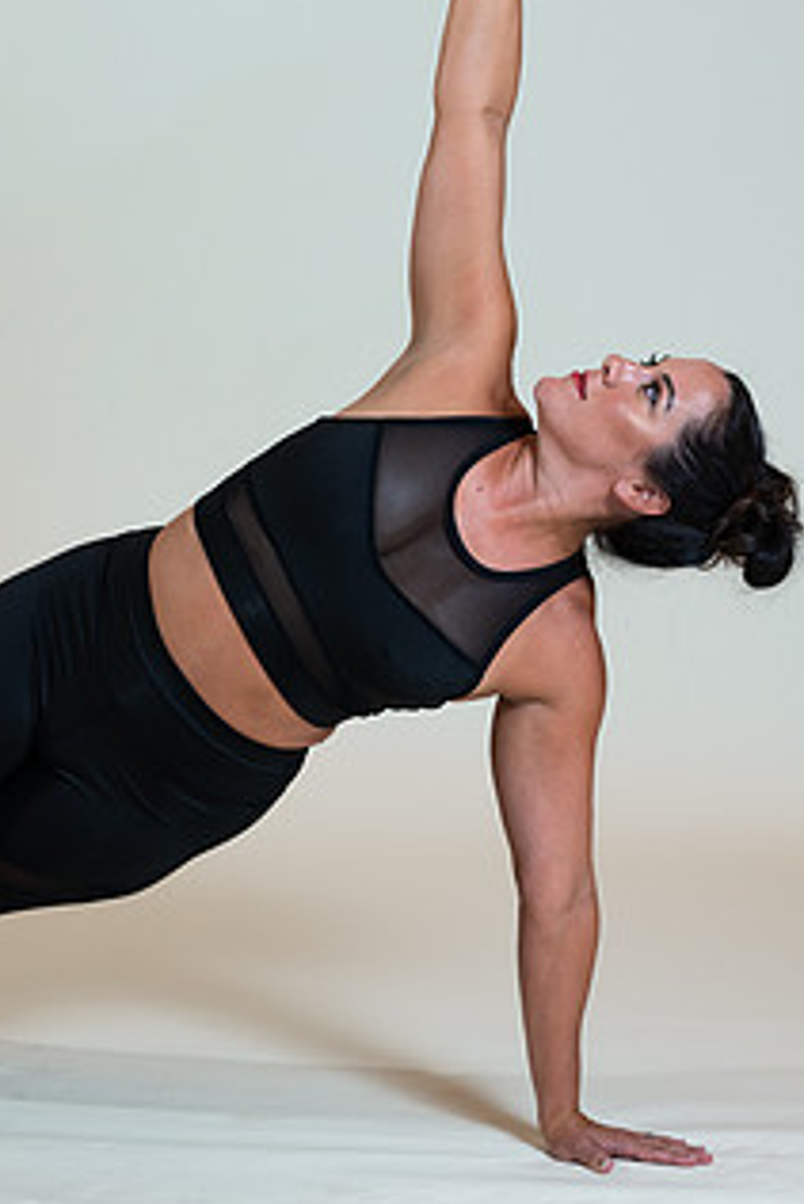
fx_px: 4049
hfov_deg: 11.3
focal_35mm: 121
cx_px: 320
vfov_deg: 16.9
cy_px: 434
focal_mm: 85
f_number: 4
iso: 320
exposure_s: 1/125
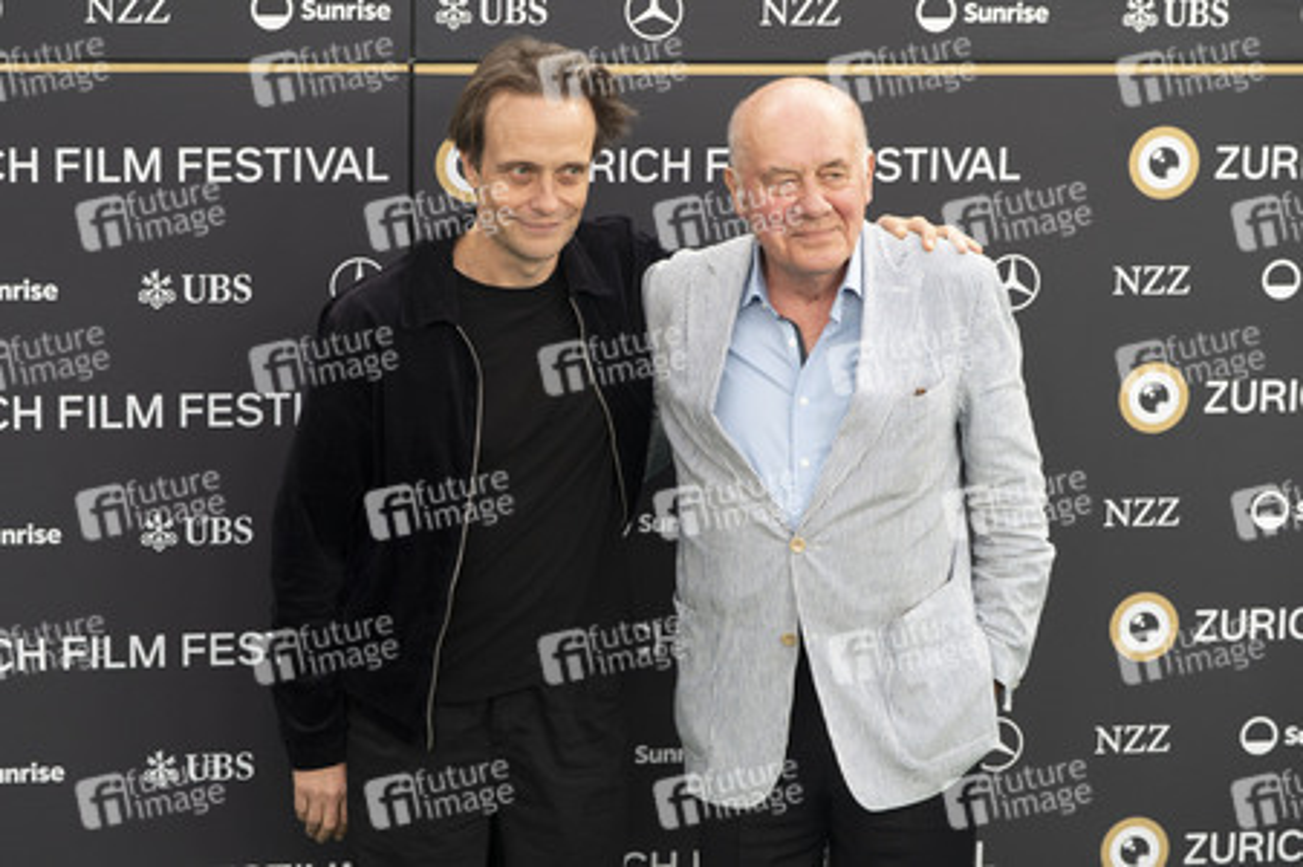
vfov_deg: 16.0
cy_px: 405
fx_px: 3092
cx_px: 627
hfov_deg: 23.8
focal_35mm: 85
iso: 400
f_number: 4.5
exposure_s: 1/200
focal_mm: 78
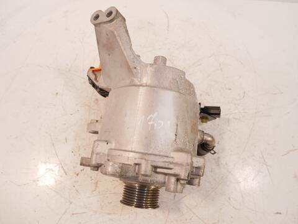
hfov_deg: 67.3
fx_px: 224
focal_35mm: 26
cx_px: 149
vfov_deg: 53.1
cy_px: 112
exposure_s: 1/60
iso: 400
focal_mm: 13
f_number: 3.5
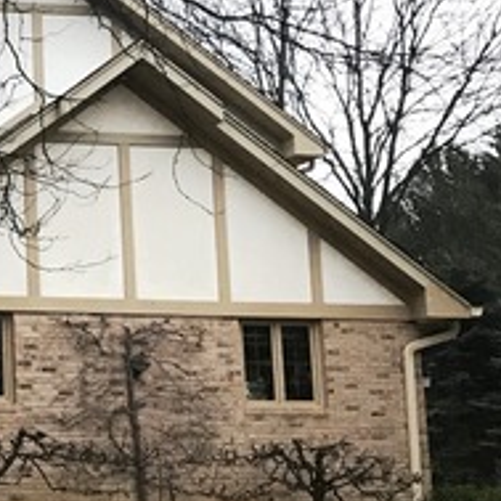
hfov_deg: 18.3
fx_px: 1375
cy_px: 239
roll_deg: -0.6
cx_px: -252
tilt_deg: +10.5
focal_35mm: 84
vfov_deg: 20.6
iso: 40
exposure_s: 1/17
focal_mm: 3.99
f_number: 1.8
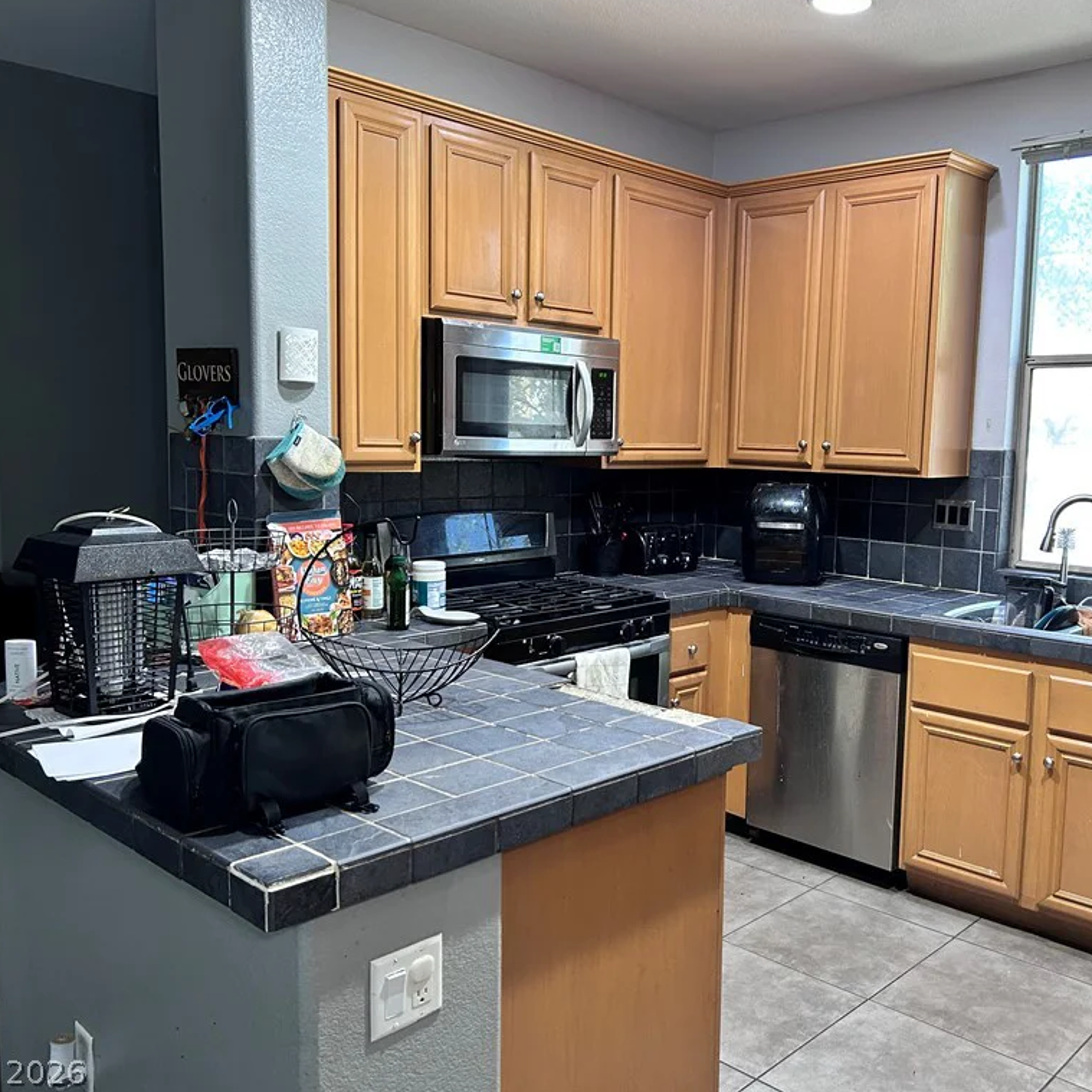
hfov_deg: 52.1
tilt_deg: -6.4
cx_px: 665
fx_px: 1106
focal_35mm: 31
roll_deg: -1.5
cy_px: 544
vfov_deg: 52.5
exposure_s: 1/60
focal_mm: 5.7
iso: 200
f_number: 1.5
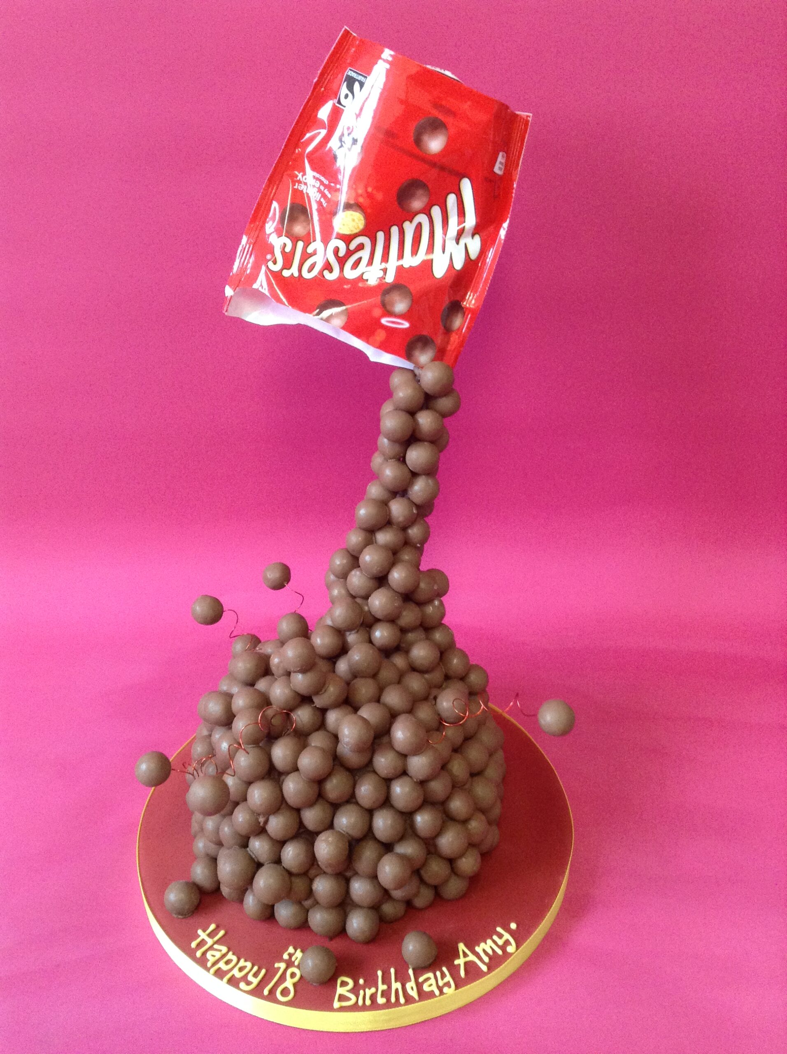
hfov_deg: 42.8
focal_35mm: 33
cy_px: 527
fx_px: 1003
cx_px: 394
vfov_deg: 55.4
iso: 160
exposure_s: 1/24
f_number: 2.4
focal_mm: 3.3
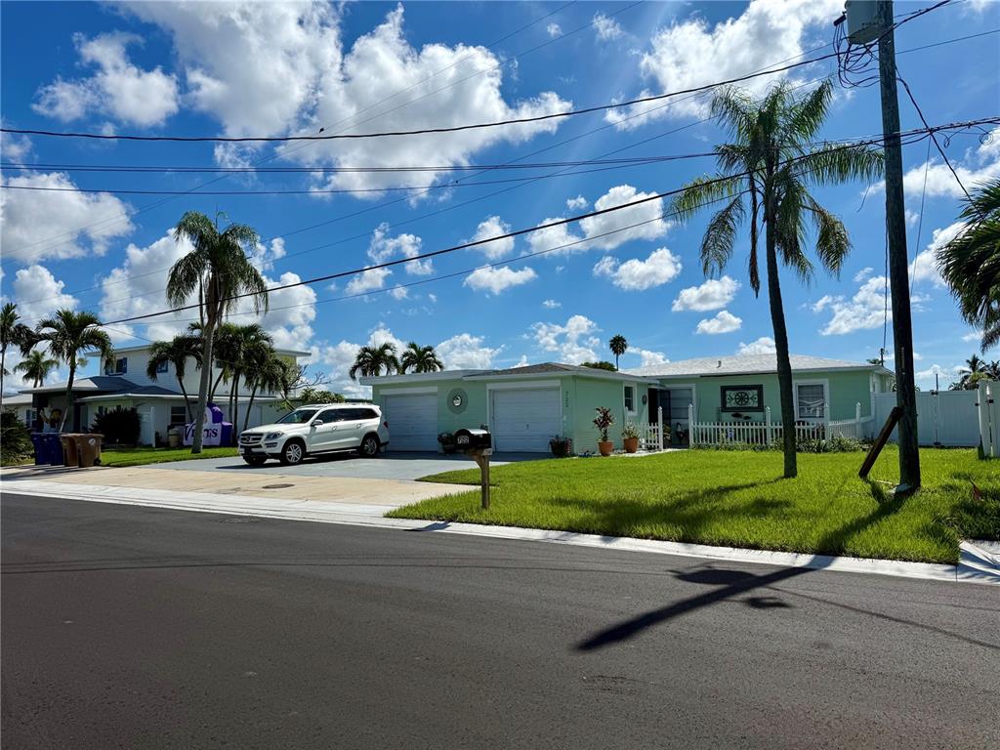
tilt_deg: +4.3
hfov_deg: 71.6
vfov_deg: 56.8
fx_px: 693
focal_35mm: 24
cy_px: 375
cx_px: 500
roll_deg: +0.7
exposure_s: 1/11905
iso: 80
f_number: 1.78
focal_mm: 6.76
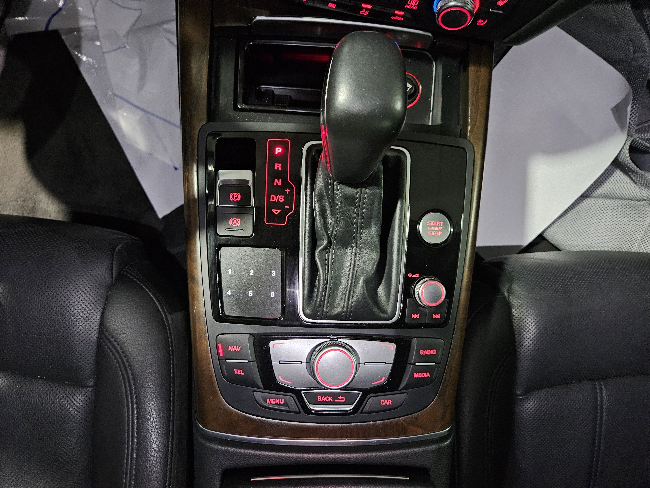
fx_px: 432
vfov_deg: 58.9
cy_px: 244
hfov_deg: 73.9
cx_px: 325
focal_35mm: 23
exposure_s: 1/24.5
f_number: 1.8
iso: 800
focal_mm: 5.4
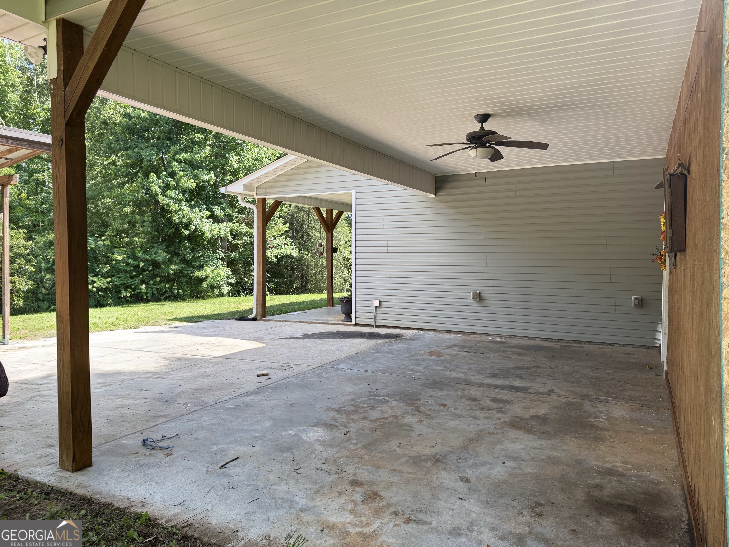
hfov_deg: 71.6
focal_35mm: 24
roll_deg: -0.1
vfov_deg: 56.8
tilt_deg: -2.1
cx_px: 364
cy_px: 274
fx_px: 505
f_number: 1.78
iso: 100
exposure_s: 1/722
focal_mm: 6.76
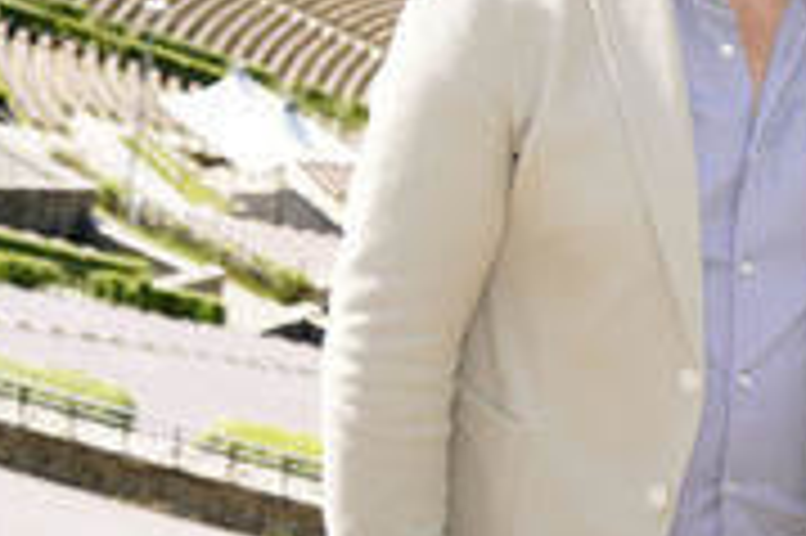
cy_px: 144
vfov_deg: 15.4
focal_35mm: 88
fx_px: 1968
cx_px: 916
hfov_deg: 21.8
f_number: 4.5
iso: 100
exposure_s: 1/250
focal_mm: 35
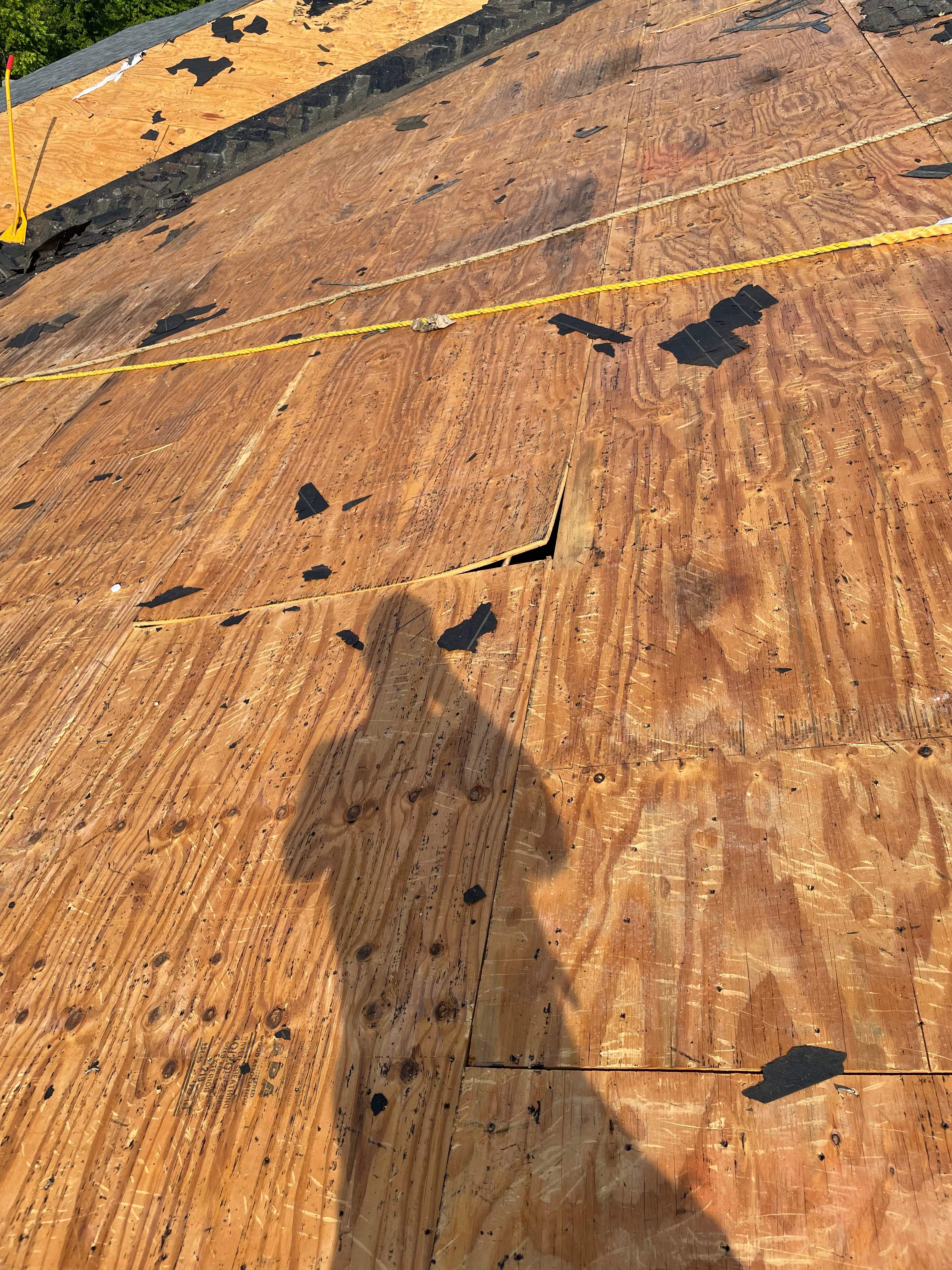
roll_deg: -5.6
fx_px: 953
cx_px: 476
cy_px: 635
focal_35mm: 26
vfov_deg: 67.3
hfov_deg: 53.1
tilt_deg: -41.9
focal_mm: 4.2
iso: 32
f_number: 1.6
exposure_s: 1/3125
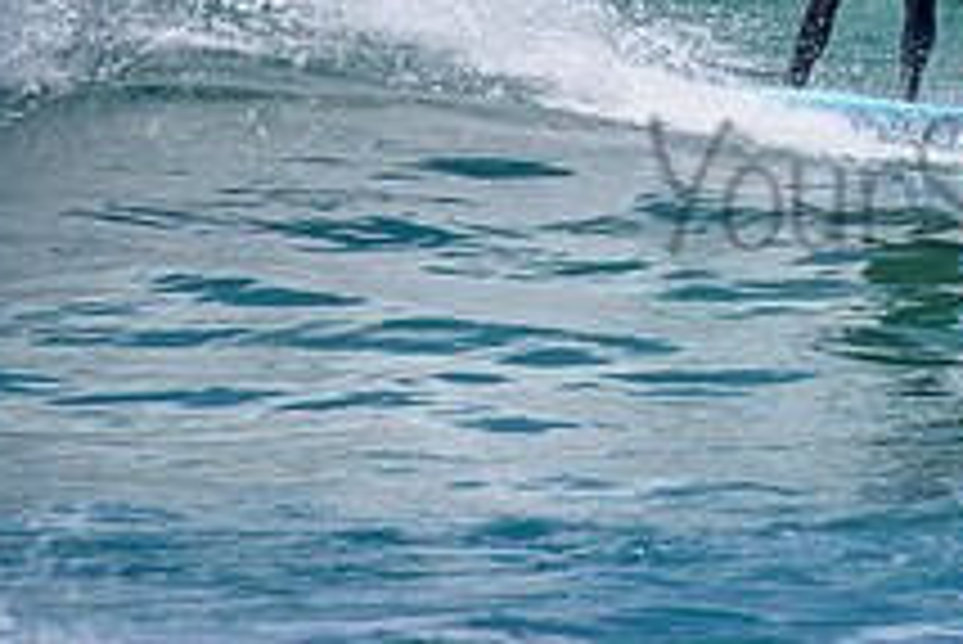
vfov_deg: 0.8
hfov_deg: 1.2
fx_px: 44433
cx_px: 1073
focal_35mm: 1660
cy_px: -11
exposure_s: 1/2000
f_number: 5.6
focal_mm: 500
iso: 100
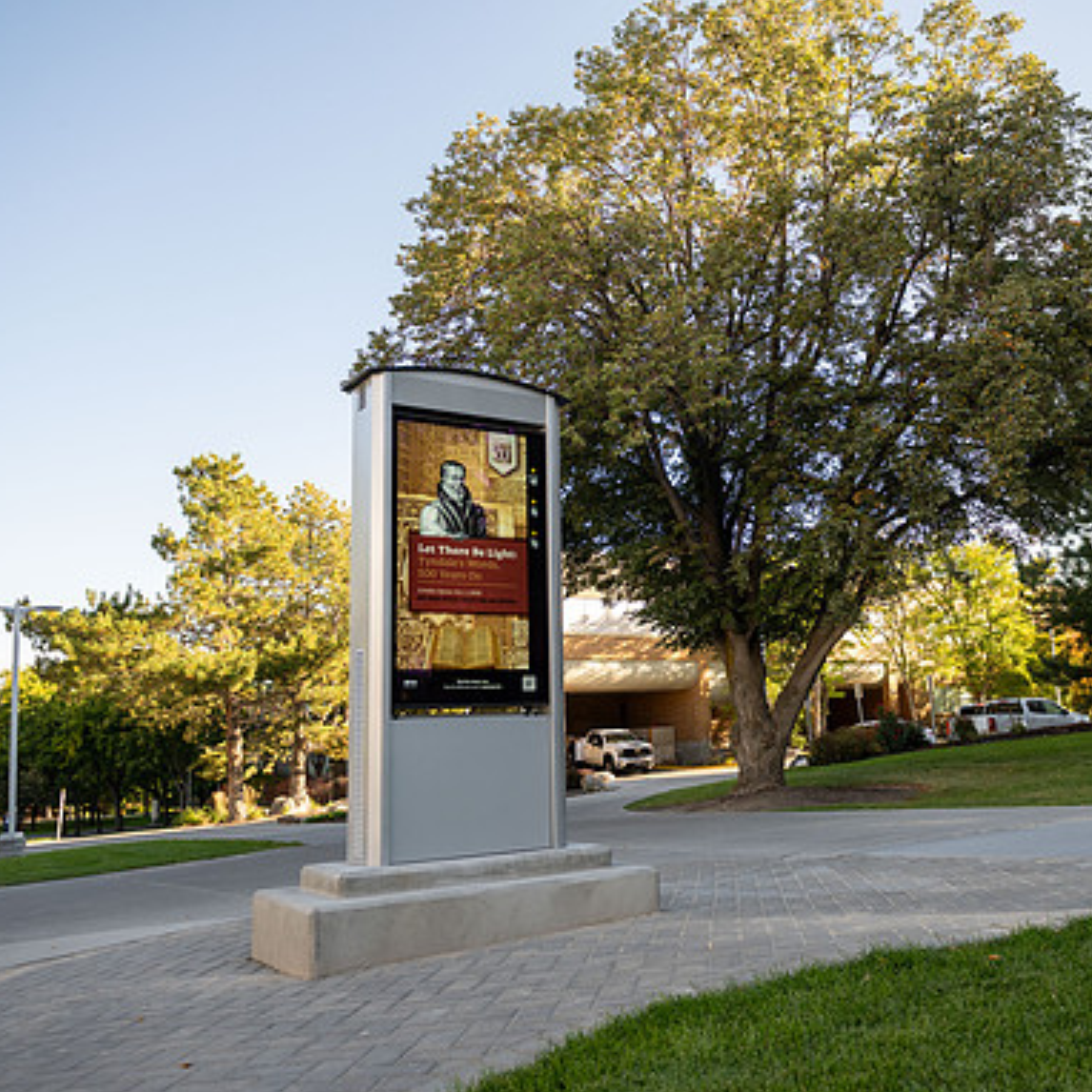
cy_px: 550
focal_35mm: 31
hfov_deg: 51.6
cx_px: 720
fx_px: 1106
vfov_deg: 52.5
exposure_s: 1/400
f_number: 4
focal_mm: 24
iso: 200
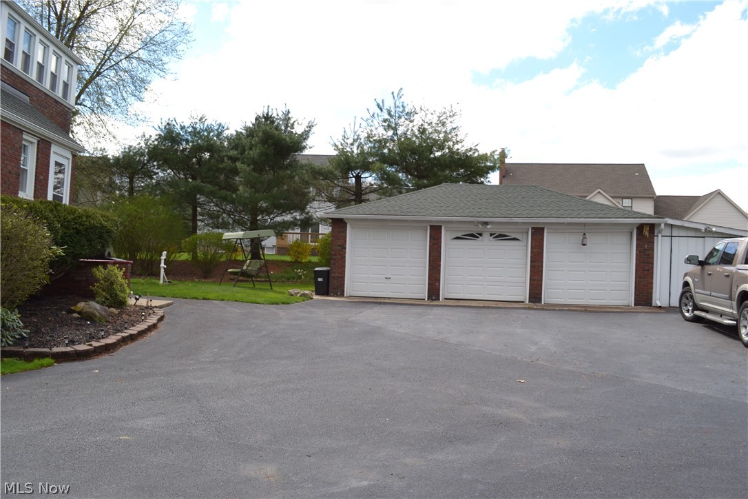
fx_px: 561
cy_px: 250
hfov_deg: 67.4
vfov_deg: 47.9
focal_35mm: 27
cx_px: 374
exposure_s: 1/200
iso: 100
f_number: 6.3
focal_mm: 18
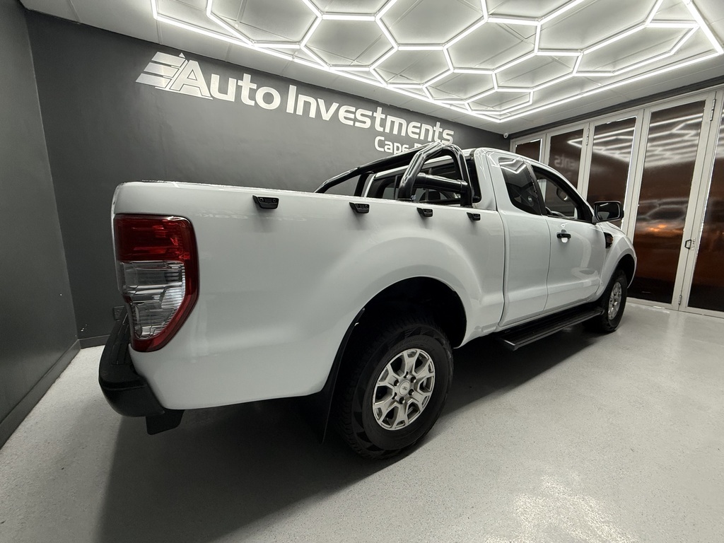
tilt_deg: -8.5
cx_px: 362
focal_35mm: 14
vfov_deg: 85.7
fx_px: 293
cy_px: 272
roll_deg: -0.2
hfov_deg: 102.1
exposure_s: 1/100
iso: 250
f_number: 2.2
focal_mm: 2.22
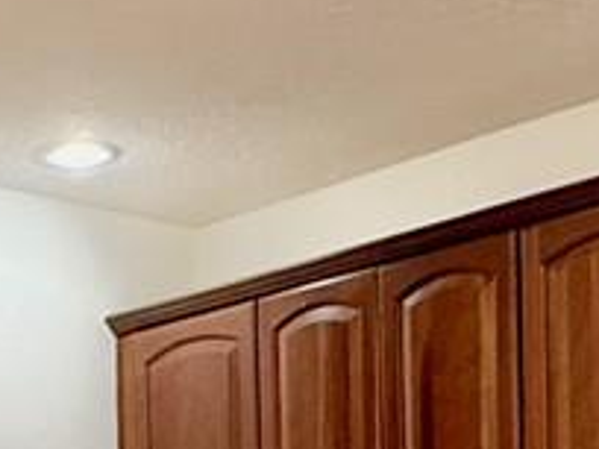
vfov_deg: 12.3
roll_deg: +0.2
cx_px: 0
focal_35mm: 110
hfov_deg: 17.5
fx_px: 1903
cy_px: 822
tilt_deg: -2.6
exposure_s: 1/120
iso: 160
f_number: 2.2
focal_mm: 2.22
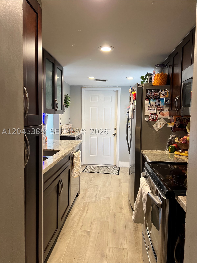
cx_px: 98
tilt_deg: -4.2
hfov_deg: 53.1
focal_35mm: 26
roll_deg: -1.2
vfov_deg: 67.3
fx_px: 197
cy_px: 132
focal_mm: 5.7
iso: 125
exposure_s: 1/60
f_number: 1.5
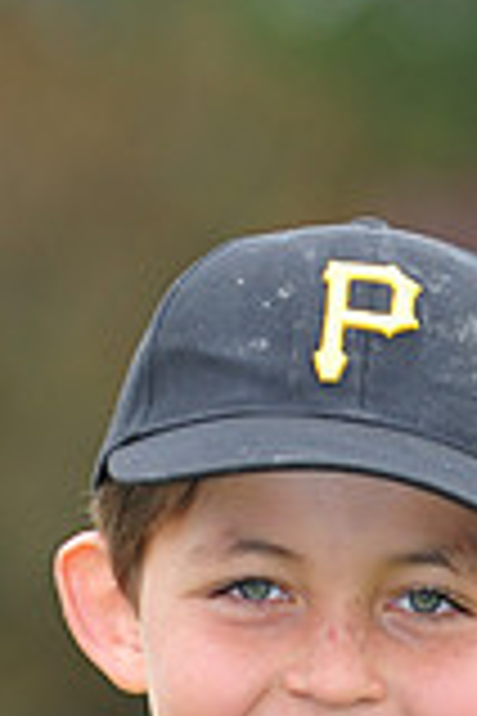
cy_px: 986
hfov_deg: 1.9
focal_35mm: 731
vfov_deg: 2.8
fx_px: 14527
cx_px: 284
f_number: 5.6
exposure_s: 1/250
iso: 400
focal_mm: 200
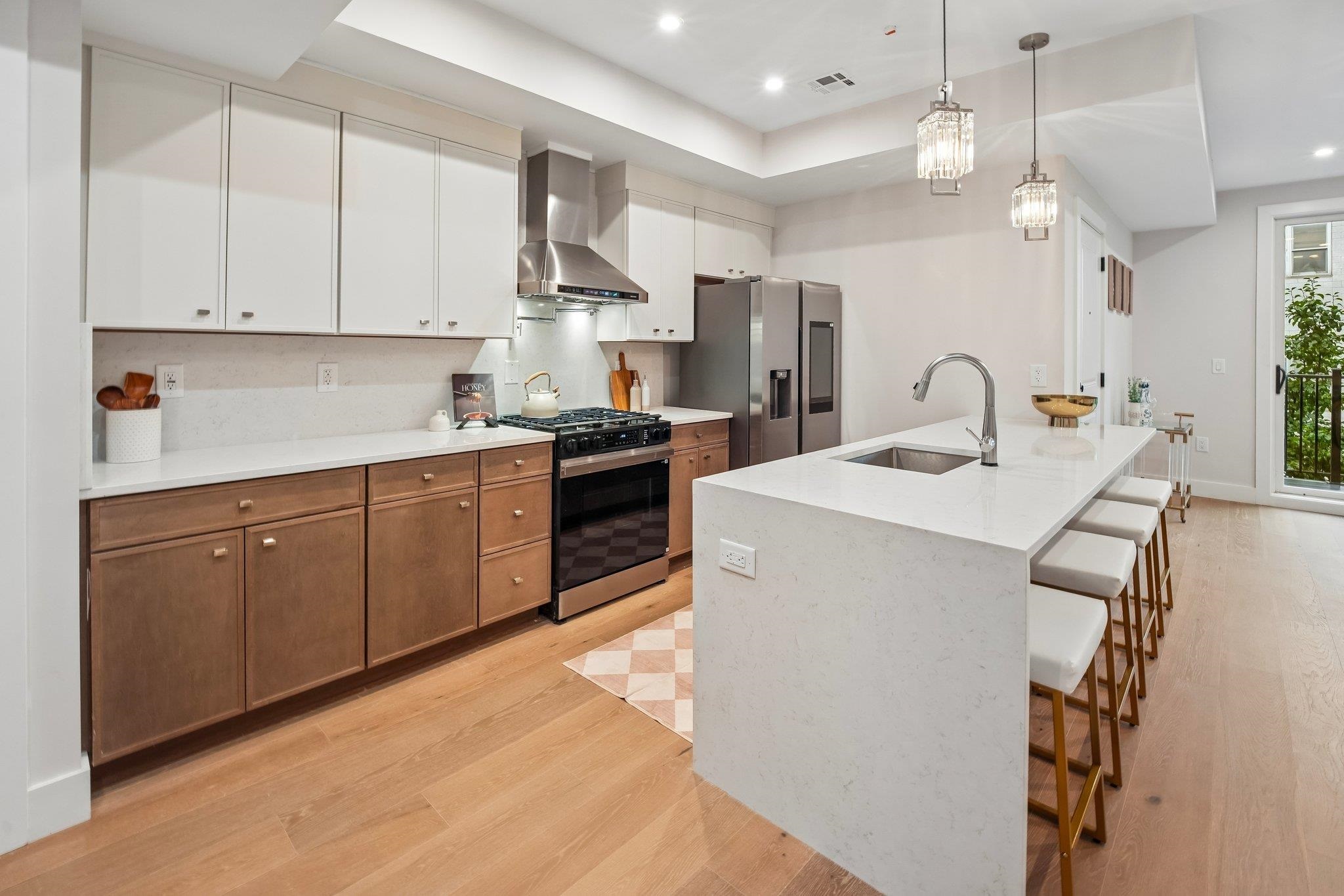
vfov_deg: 81.2
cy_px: 448
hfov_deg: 104.3
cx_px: 672
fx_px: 523
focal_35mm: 14
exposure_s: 1/15
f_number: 7.1
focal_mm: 14
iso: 500
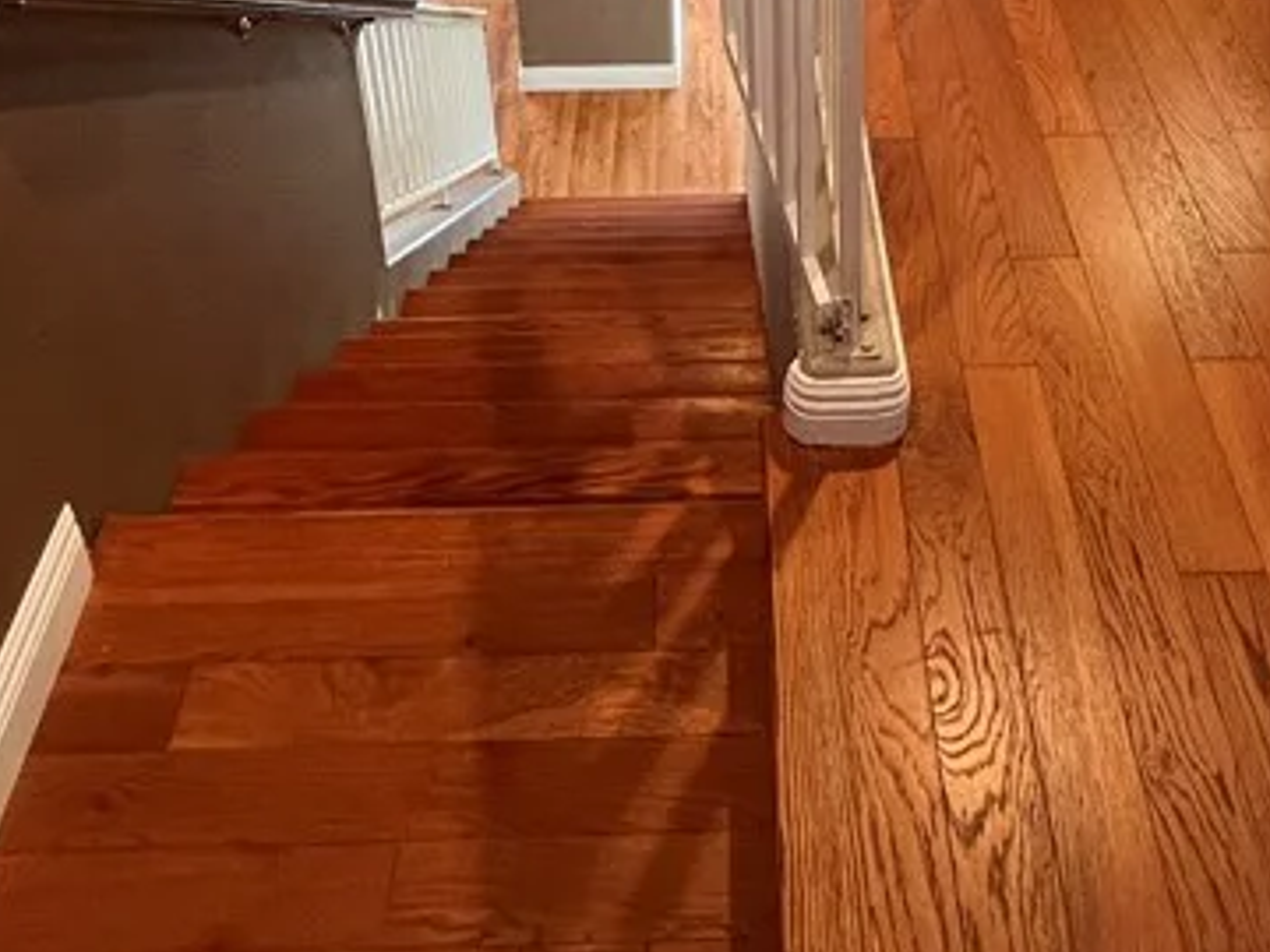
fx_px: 1357
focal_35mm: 37
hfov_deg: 49.9
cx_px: 751
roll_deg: +0.5
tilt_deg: -25.6
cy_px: -250
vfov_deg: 31.1
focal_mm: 1.57
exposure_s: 1/60
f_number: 1.8
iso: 320
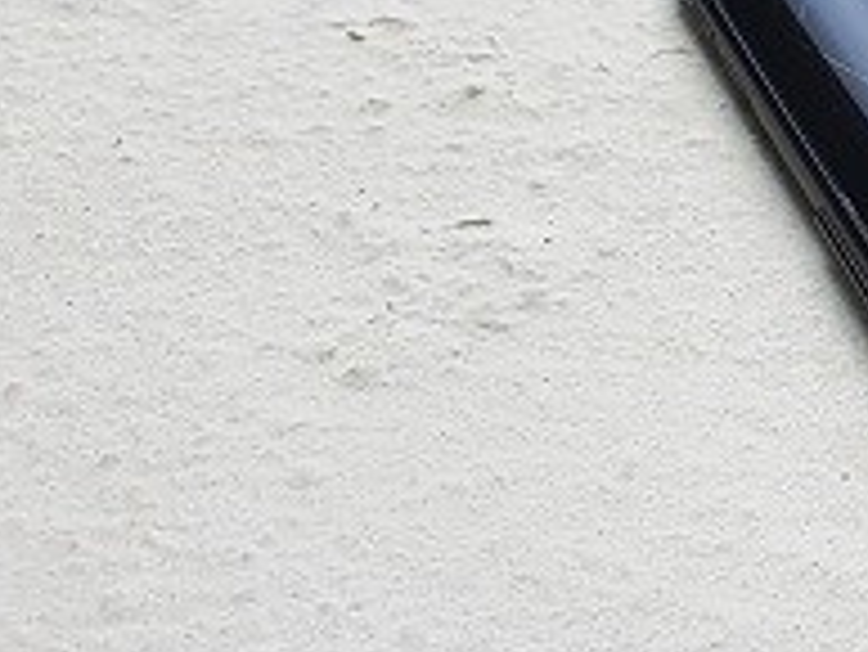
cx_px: 1525
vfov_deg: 14.7
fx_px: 2534
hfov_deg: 16.5
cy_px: 301
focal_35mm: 101
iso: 50
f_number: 2.4
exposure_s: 1/704
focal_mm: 4.3
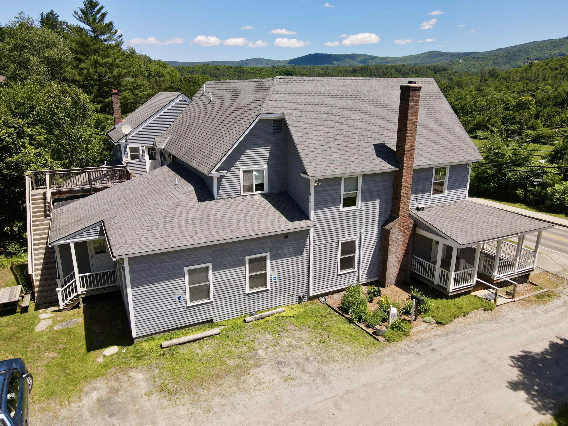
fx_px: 394
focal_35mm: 24
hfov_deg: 71.6
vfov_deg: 56.8
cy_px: 213
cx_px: 284
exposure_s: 1/15
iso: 170
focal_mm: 4.5
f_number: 2.8
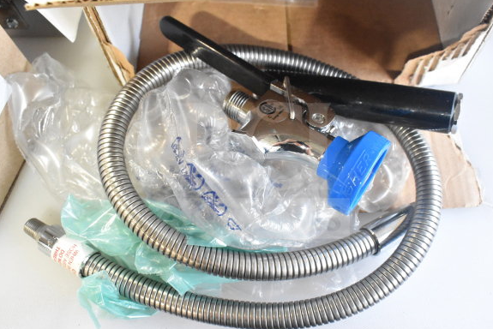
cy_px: 171
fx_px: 480
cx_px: 253
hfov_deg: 54.4
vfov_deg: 37.9
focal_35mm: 35
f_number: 7.1
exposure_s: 1/200
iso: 6400
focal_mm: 22
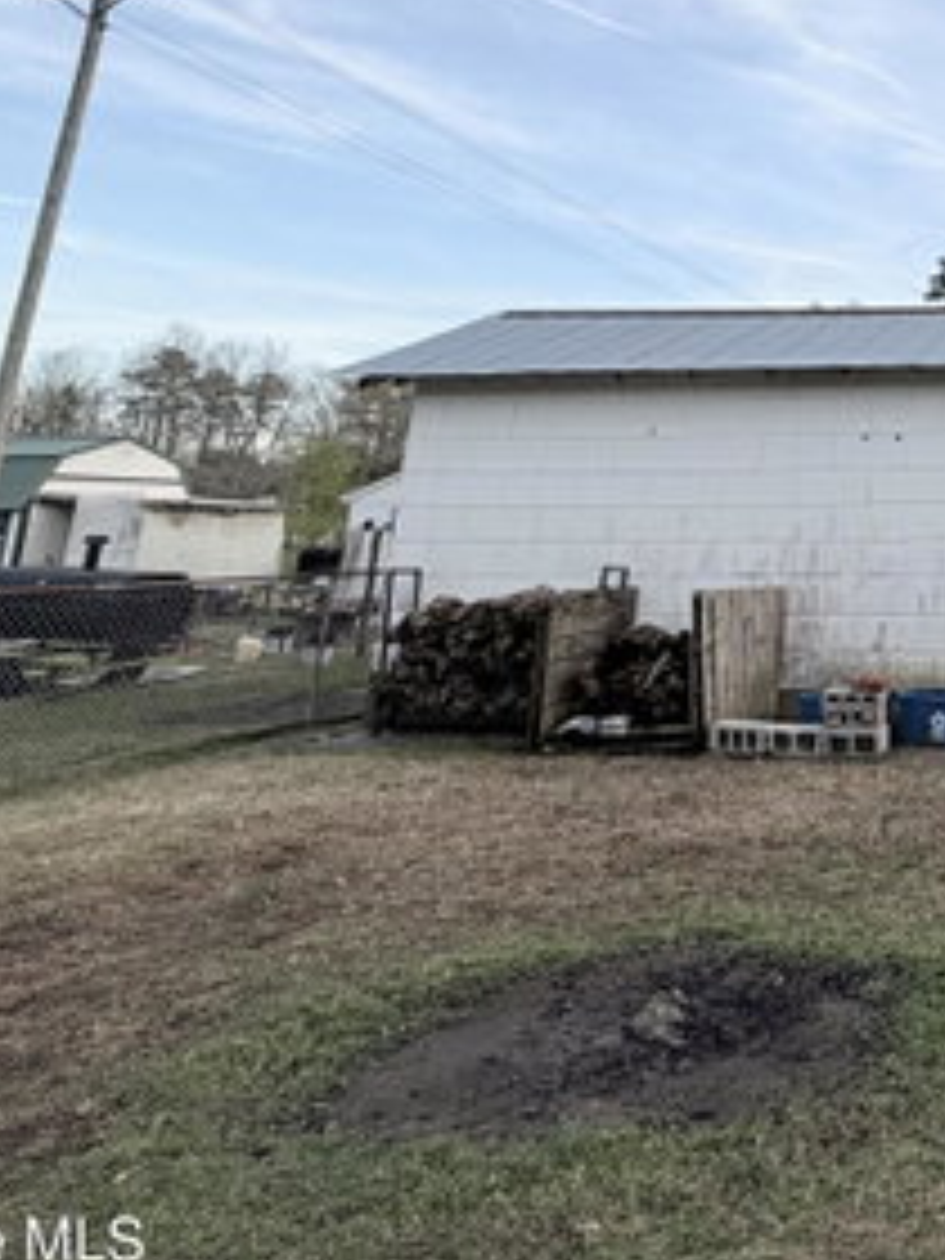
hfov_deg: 35.3
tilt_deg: +13.0
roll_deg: +0.6
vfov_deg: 53.2
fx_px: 1165
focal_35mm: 32
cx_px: 1123
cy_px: 261
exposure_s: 1/502
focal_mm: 2.22
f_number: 2.2
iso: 50
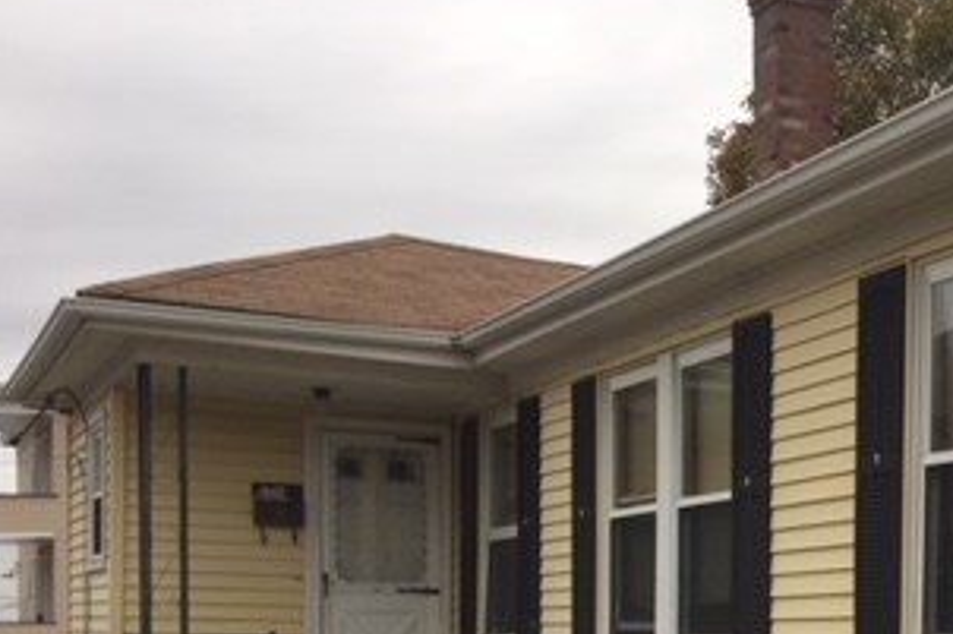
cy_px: 662
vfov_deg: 20.4
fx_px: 1693
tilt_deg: -1.4
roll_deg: -0.9
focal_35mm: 64
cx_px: 956
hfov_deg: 29.3
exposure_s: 1/425
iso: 32
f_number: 2.2
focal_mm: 4.15
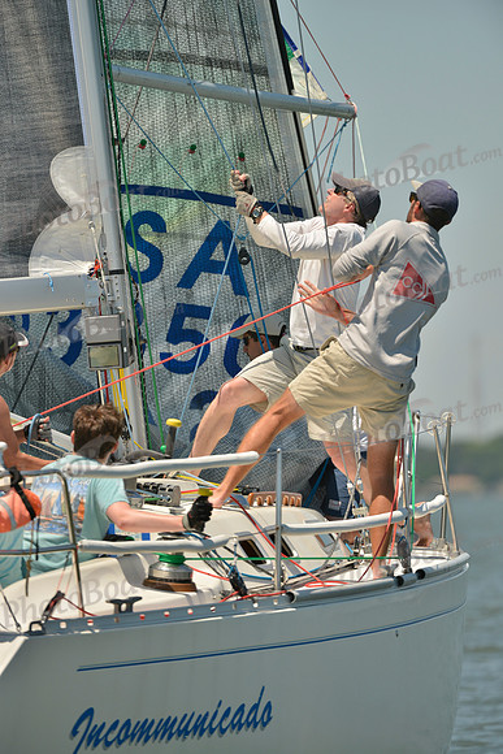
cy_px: 377
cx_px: 252
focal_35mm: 400
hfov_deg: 3.4
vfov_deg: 5.2
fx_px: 8378
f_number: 5
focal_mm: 400
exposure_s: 1/1600
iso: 200
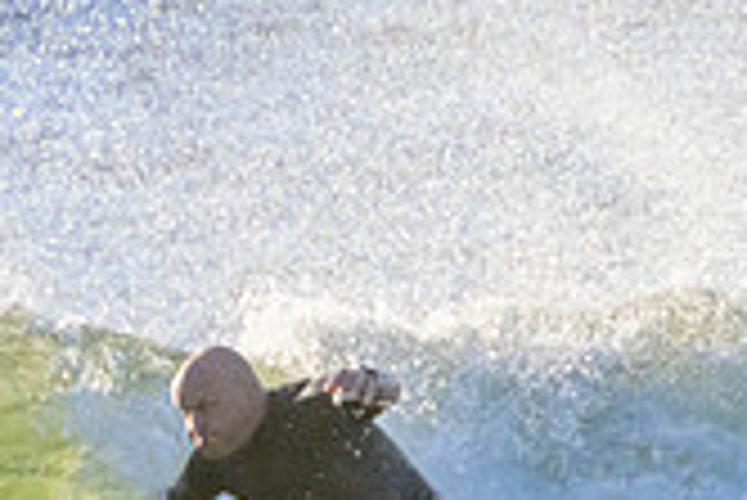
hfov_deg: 0.6
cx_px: 334
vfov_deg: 0.4
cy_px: 553
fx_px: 66228
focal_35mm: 3189
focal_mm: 800
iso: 1600
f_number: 11
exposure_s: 1/2000
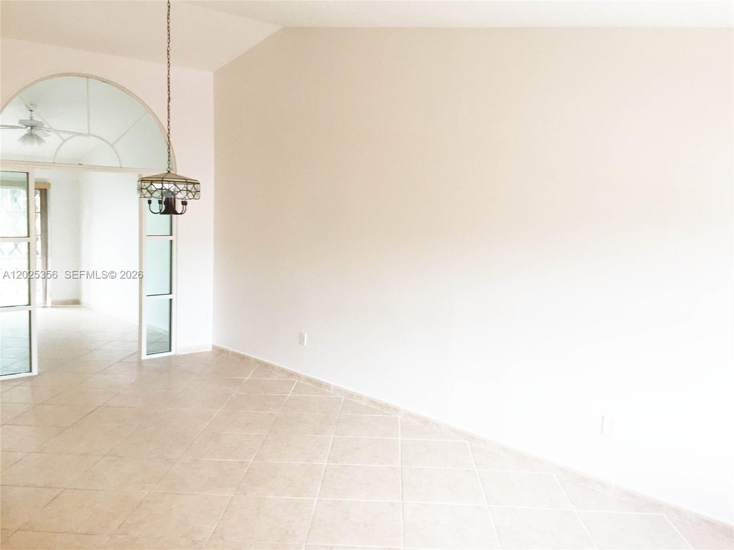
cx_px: 367
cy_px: 275
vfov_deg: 48.2
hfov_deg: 61.7
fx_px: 615
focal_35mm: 29
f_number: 2.2
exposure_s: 1/30
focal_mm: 4.15
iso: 40
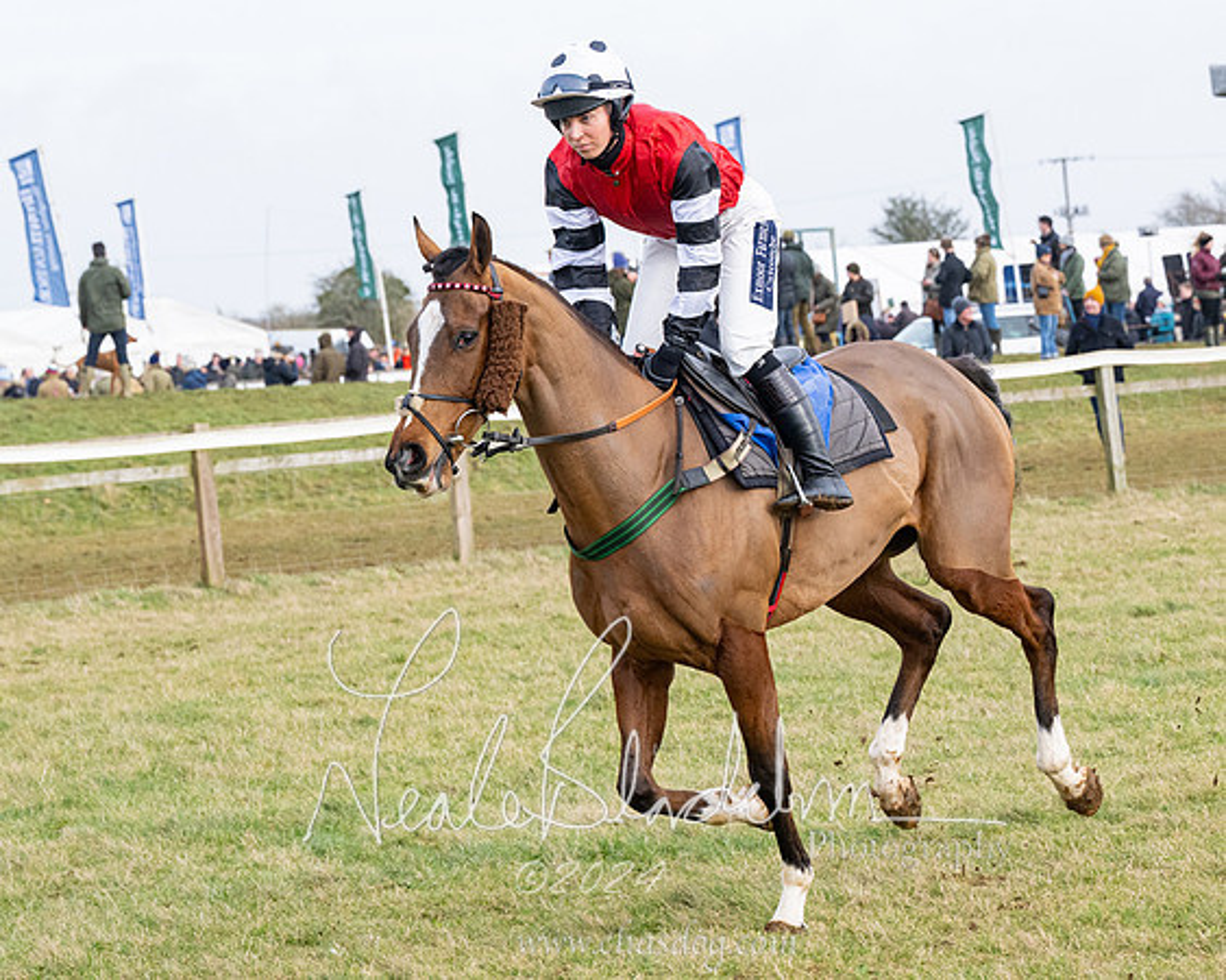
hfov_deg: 14.6
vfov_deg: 11.7
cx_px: 613
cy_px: 490
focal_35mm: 132
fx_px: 4782
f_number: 5
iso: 800
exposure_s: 1/1600
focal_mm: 78
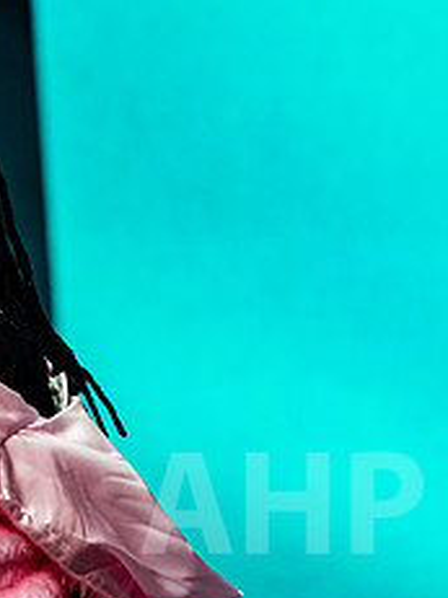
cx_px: -207
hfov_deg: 3.4
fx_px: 7496
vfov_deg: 4.6
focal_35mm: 434
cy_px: 223
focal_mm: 180
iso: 1000
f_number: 5.6
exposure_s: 1/640
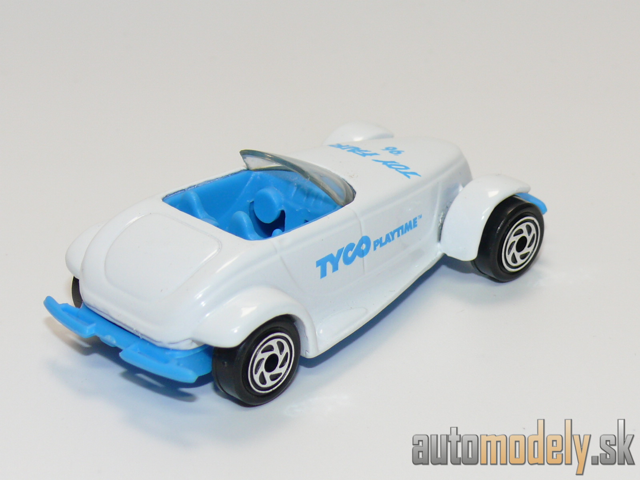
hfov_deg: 19.1
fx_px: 1904
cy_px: 240
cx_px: 320
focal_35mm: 103
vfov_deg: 14.4
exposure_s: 1/30
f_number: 4
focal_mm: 13.6
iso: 100
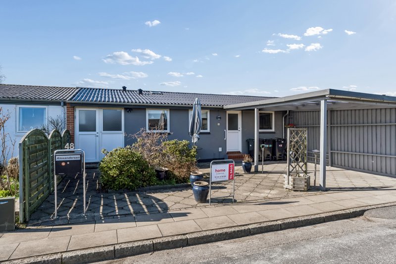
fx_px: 256
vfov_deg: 54.6
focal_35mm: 23
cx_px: 198
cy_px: 132
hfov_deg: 75.5
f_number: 8
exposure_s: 1/800
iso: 250
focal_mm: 15.5
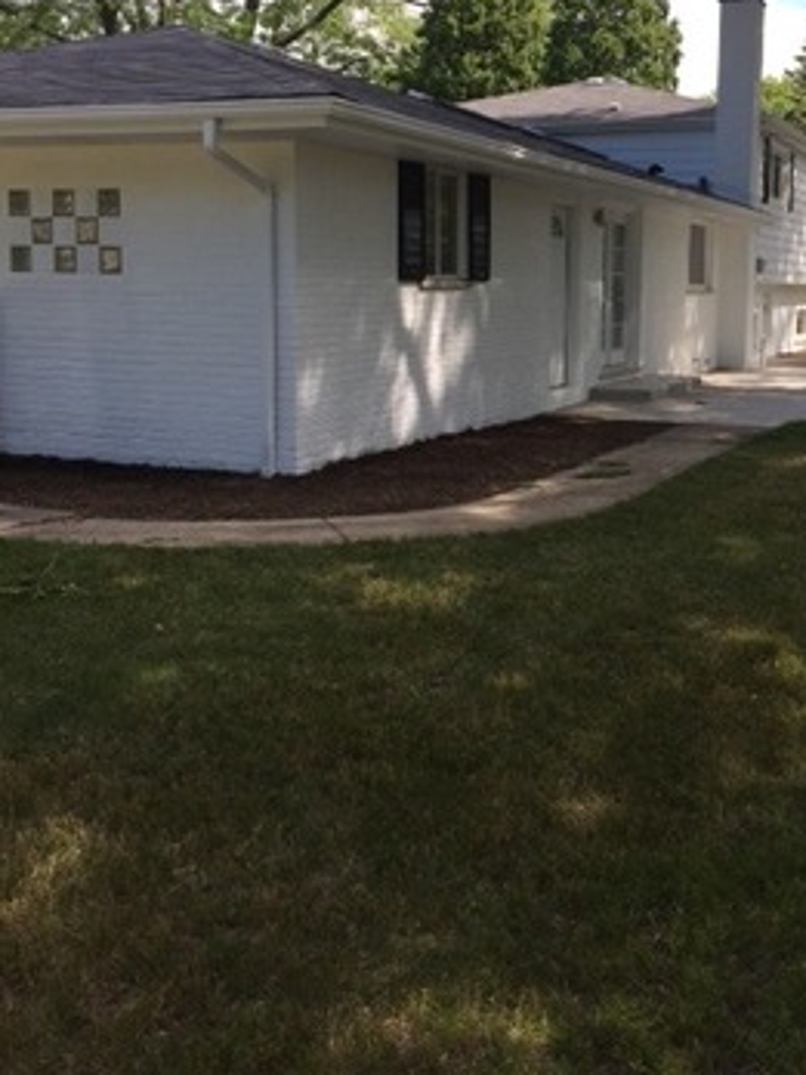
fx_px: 1242
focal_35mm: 40
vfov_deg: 46.4
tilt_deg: -5.7
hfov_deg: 35.6
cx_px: 544
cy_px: 408
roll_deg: -1.6
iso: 32
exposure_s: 1/706
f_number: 2.2
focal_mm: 4.15
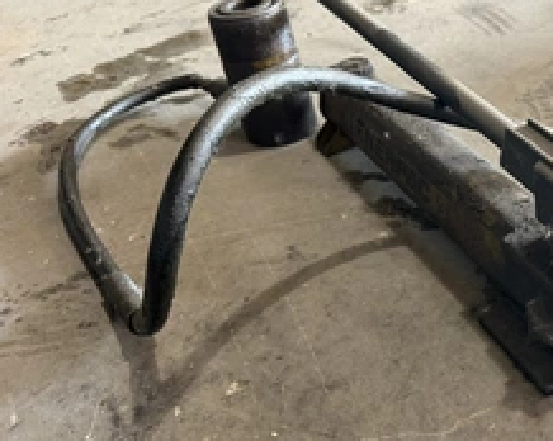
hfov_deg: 40.1
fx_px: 703
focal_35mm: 43
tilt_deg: -37.2
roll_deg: +8.0
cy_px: 236
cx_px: 485
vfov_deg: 34.8
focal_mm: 6.76
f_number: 1.78
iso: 320
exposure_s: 1/60
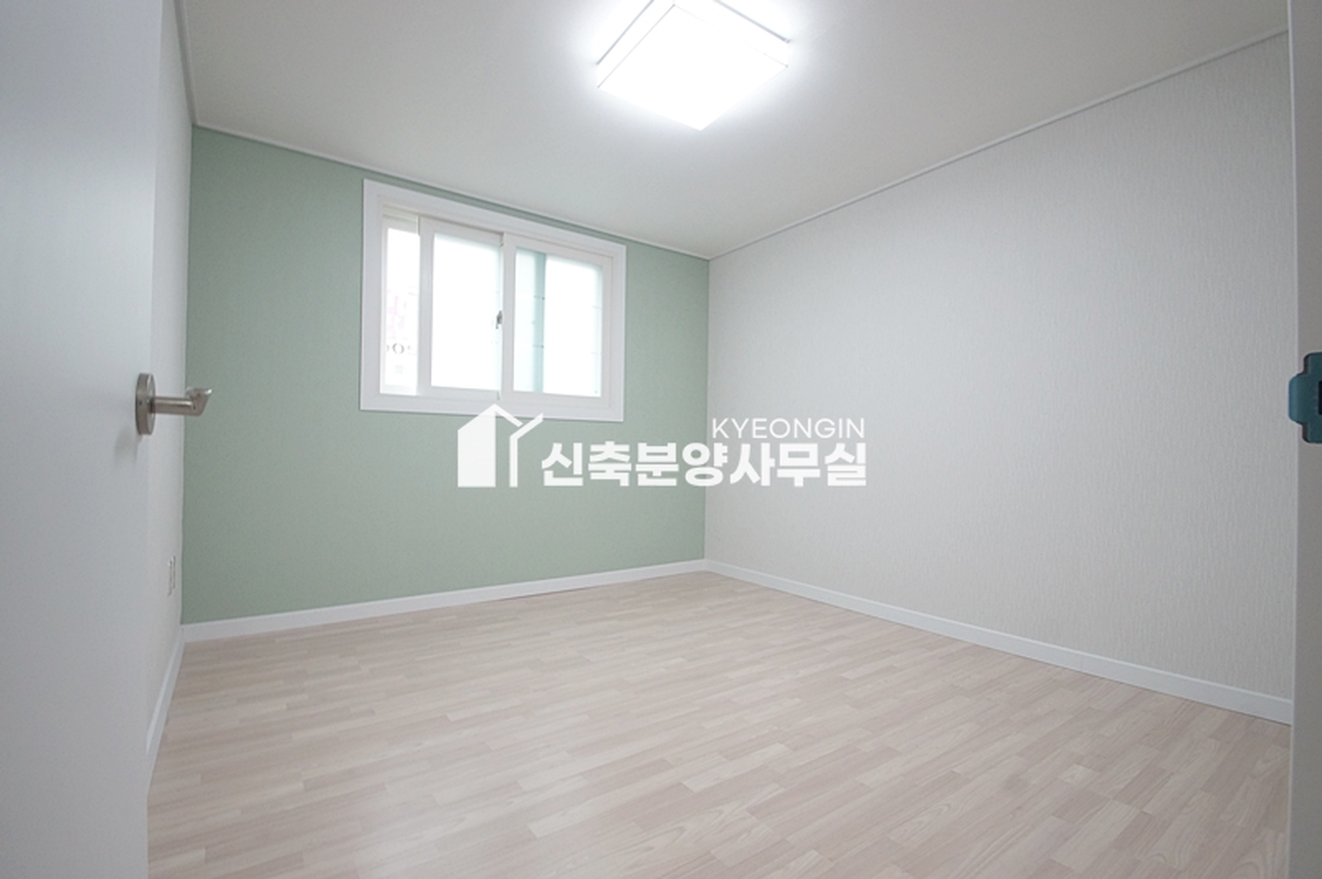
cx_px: 661
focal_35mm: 16
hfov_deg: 95.0
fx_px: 605
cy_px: 440
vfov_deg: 72.0
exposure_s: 1/25
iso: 800
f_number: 7.1
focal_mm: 11
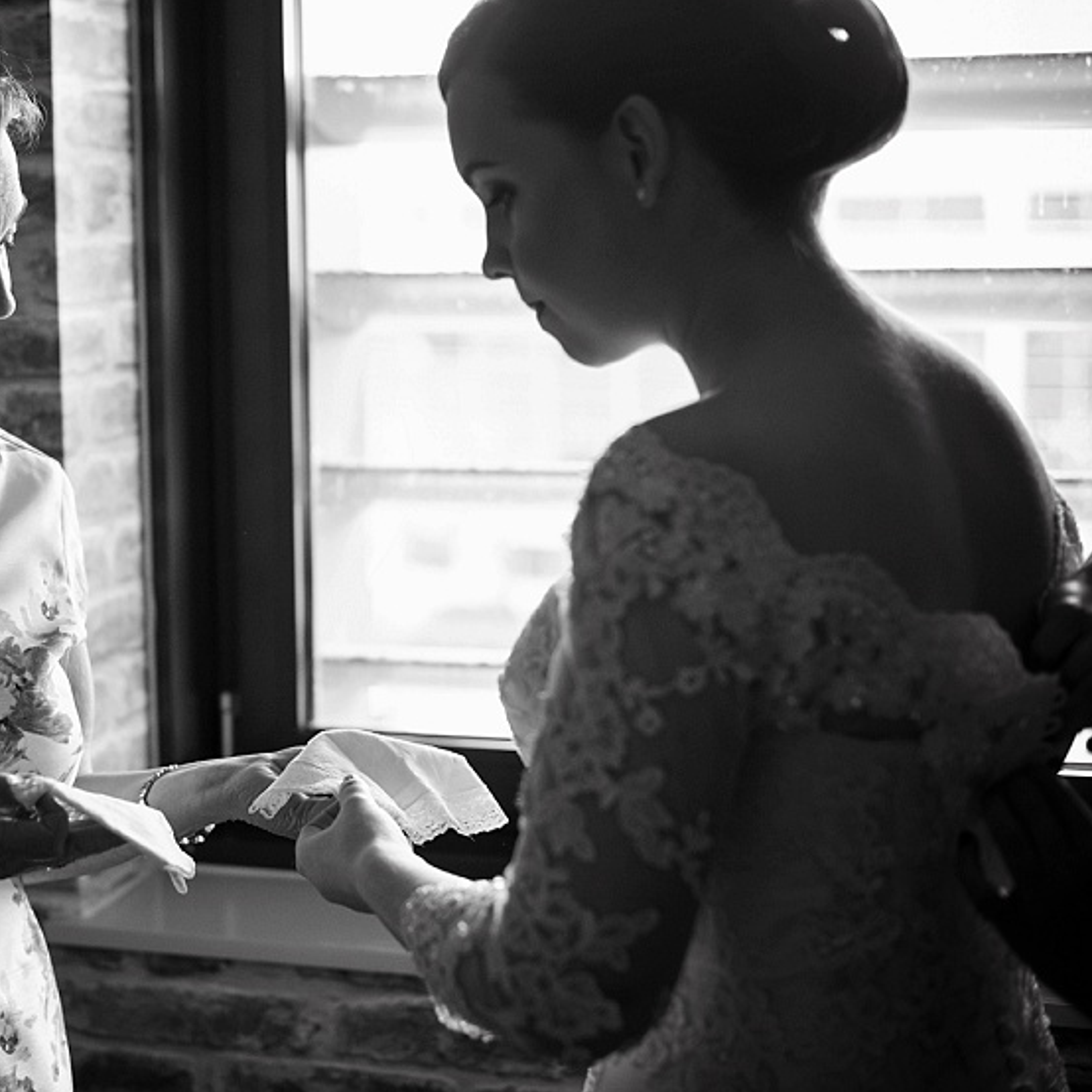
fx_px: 2534
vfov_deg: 24.3
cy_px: 505
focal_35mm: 71
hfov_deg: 23.9
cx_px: 211
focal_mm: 50
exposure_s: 1/320
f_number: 2.5
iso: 1250
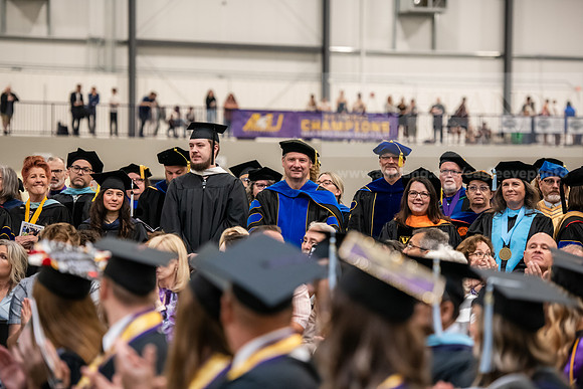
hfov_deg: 15.8
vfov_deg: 10.6
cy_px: 194
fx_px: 2106
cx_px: 292
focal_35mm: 130
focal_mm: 130
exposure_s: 1/200
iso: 3200
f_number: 3.2
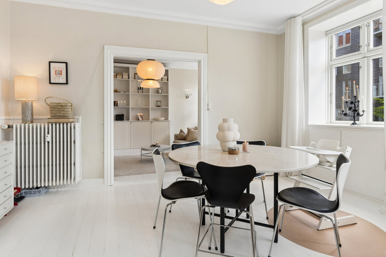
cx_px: 193
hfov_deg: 85.4
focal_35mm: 20
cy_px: 128
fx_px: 209
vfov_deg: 63.2
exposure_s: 1/50
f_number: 8
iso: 200
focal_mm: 13
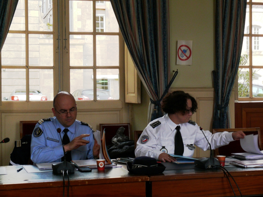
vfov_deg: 20.7
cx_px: 132
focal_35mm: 71
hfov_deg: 27.4
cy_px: 98
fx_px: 539
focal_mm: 15
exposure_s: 1/100
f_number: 4
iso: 100
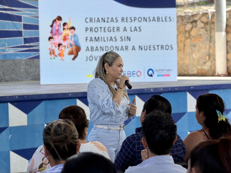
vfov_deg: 14.8
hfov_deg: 19.6
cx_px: 116
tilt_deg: -2.0
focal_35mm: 100
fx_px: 667
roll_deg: +1.9
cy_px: 86
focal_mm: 16.89
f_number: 2.8
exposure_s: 1/220
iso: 50
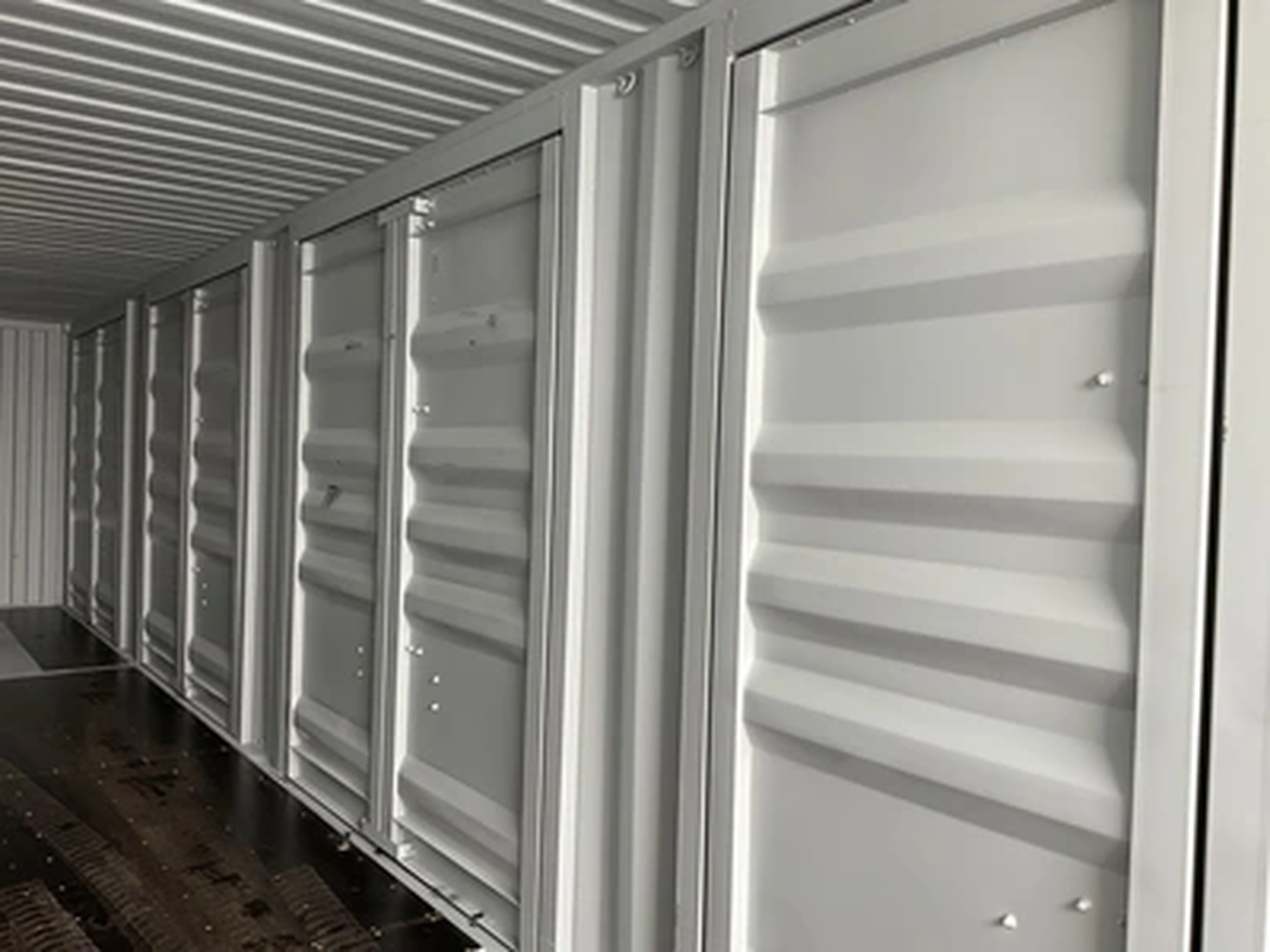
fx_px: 1064
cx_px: 635
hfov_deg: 61.7
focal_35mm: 29
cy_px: 476
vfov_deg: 48.2
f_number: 1.8
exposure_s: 1/122
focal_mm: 3
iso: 50
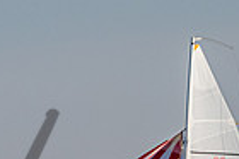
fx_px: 10152
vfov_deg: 0.9
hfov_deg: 1.3
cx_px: 109
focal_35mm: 1531
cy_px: 266
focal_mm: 280
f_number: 5.3
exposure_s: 1/5000
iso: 400
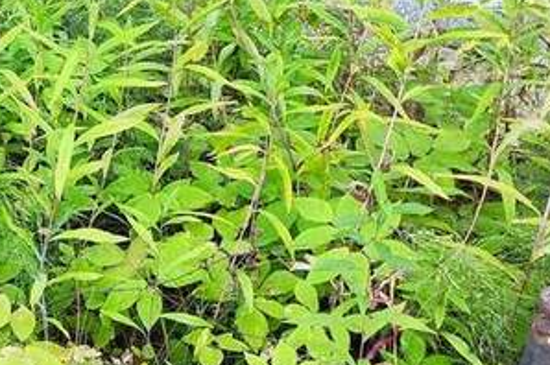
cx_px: -118
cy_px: 52
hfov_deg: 20.5
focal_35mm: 93
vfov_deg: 14.6
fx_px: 1419
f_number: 1.75
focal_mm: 4.77
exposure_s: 1/60
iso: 203
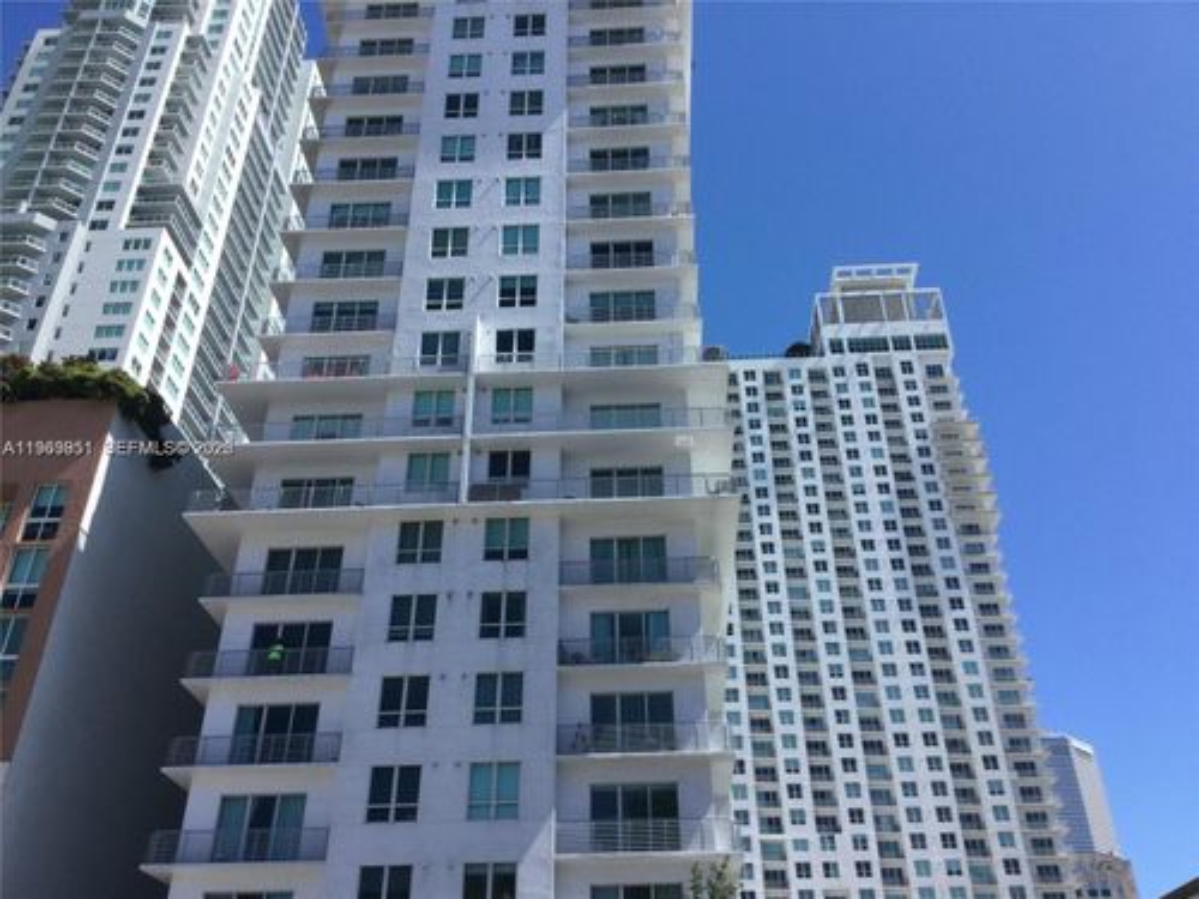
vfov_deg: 45.4
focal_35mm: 31
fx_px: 1074
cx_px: 600
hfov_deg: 58.4
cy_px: 450
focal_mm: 3.3
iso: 25
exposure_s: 1/1058
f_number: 2.4
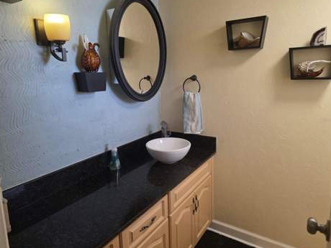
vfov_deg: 56.8
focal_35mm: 24
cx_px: 167
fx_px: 229
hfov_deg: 71.6
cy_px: 120
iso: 320
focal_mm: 6.25
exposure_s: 1/120
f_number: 1.7
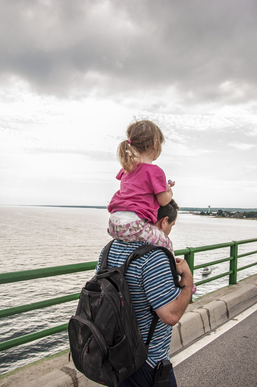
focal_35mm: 27
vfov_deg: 67.4
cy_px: 194
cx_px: 128
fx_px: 290
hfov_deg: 47.8
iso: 100
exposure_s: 1/200
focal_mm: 18
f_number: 9
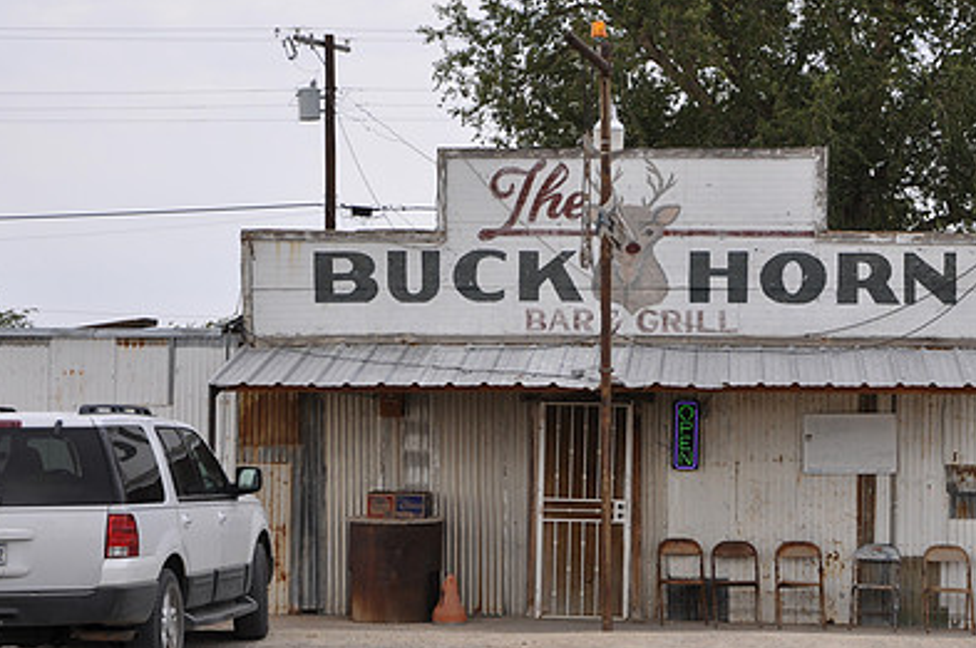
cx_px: 628
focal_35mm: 100
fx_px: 2701
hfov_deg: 20.4
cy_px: 344
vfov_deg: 13.7
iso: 200
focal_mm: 45
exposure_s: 1/160
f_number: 6.3
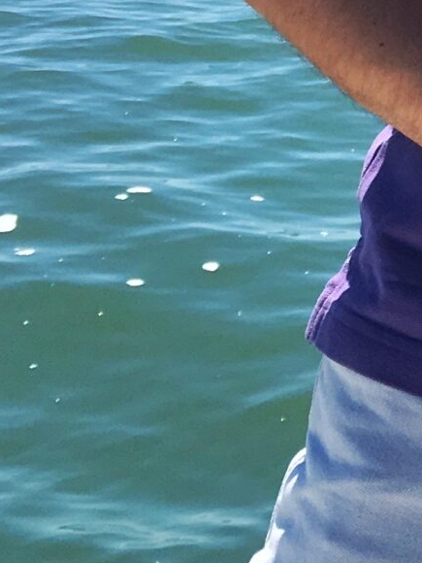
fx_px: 2081
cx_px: 871
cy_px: -277
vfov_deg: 14.4
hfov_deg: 10.5
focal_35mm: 128
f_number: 2.2
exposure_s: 1/1479
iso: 25
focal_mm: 4.15
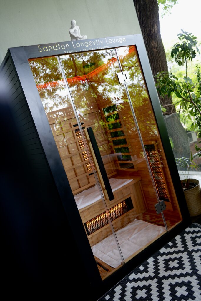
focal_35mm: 28
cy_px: 150
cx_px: 100
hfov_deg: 46.4
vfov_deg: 65.5
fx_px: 234
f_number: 3.5
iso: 160
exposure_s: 1/30
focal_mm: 28
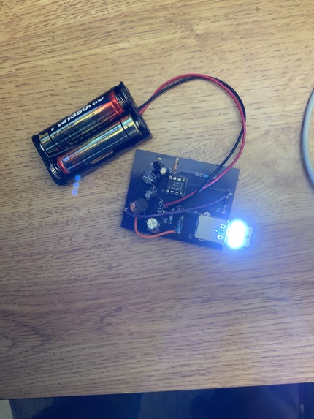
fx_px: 351
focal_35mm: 29
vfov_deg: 61.6
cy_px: 210
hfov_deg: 48.2
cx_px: 157
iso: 100
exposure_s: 1/60
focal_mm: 3
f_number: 1.8
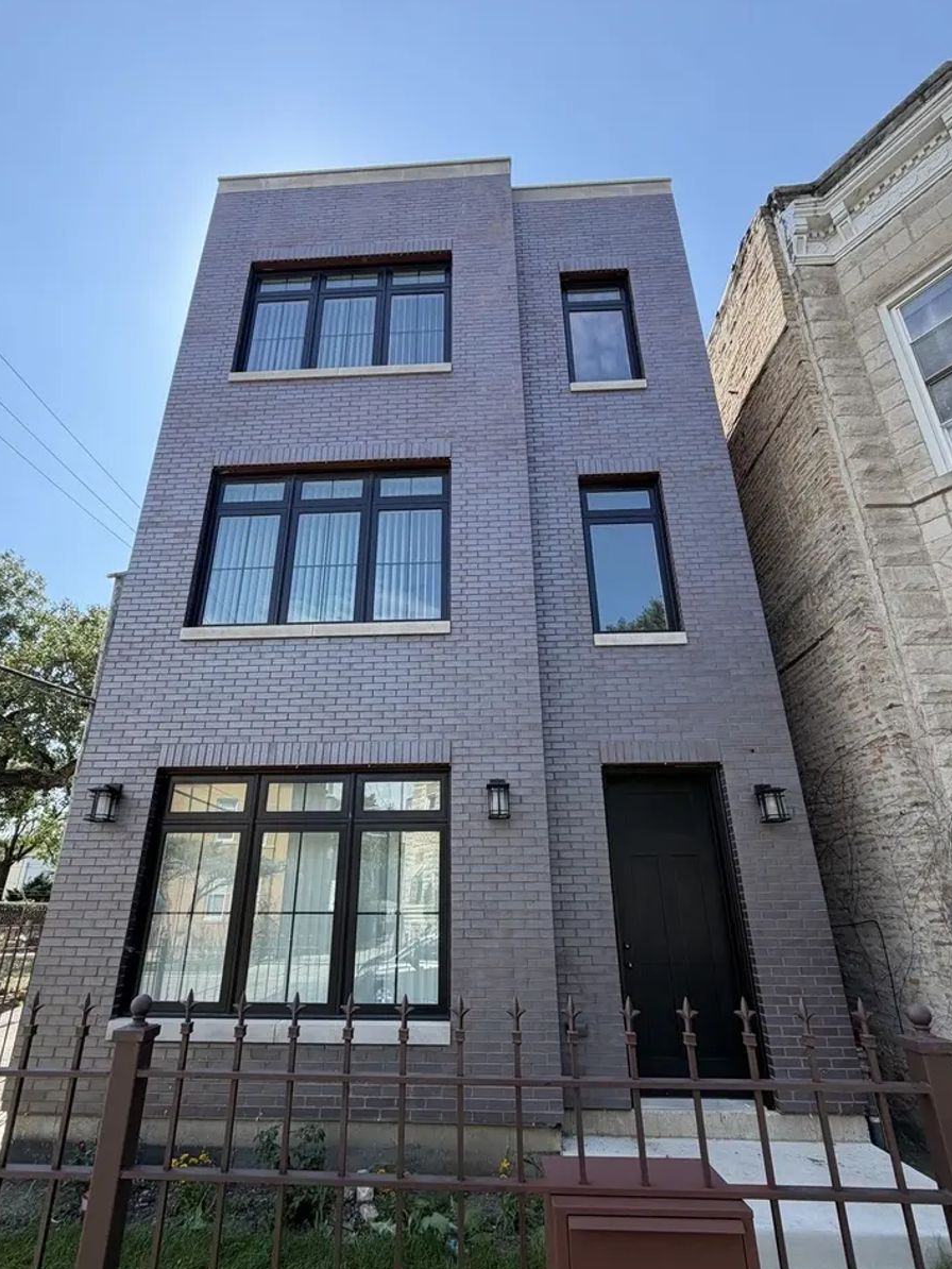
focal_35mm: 16
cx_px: 454
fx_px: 586
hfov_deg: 78.1
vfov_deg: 94.1
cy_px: 707
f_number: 2.2
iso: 40
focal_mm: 2.22
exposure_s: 1/522
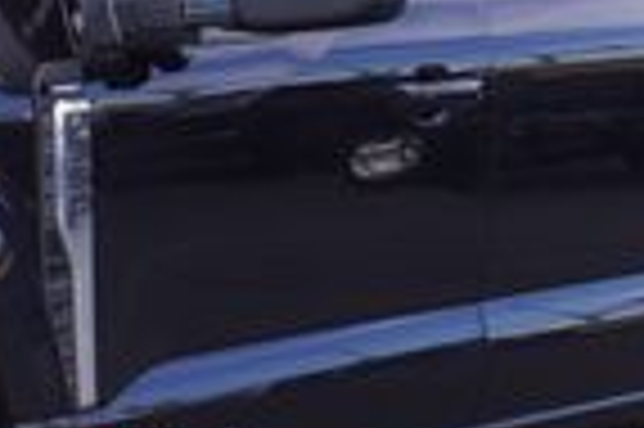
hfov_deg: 9.7
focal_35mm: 208
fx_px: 3721
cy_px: 378
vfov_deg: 6.6
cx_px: -207
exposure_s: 1/100
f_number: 8
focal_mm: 31
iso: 100
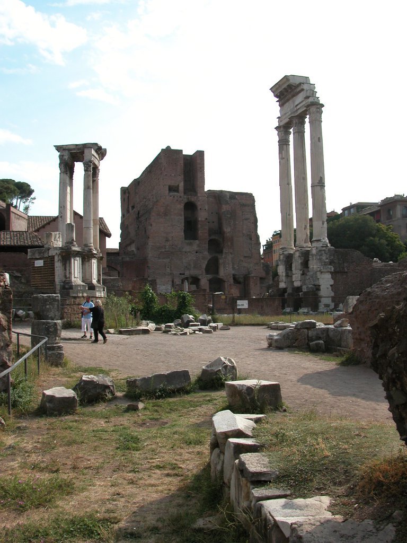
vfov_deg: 52.6
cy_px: 272
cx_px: 204
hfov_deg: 40.7
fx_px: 549
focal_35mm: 35
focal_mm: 8.9
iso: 100
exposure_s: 1/320
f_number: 5.6
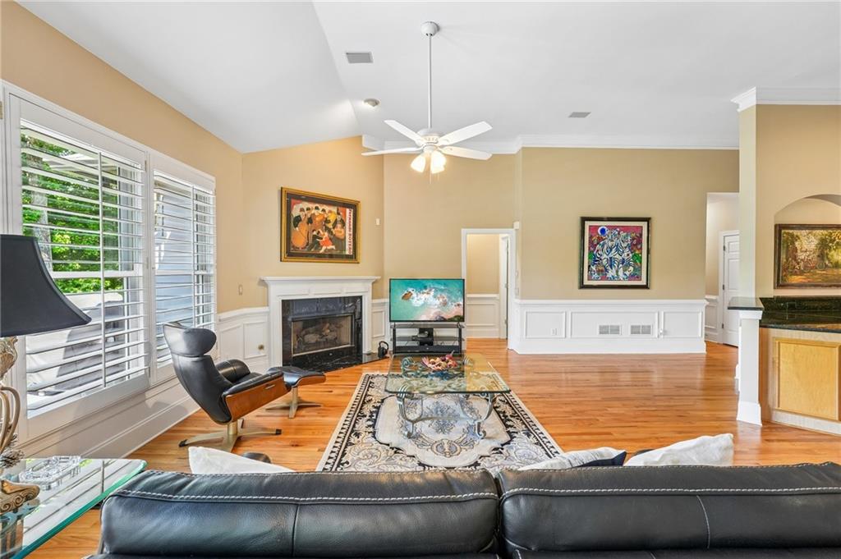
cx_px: 420
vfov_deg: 81.1
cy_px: 280
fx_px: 327
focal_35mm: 14
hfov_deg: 104.3
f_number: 8
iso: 320
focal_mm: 14
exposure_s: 1/8
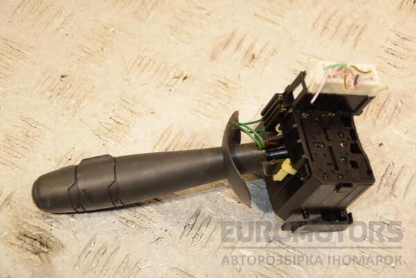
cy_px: 139
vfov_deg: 15.7
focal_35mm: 87
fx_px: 1005
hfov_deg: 23.4
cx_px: 208
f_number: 5
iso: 800
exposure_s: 1/200
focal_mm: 58
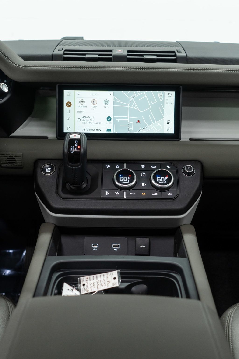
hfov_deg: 31.9
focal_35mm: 42
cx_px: 120
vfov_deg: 46.4
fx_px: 418
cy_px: 180
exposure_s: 1/50
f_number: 3.2
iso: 800
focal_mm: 28
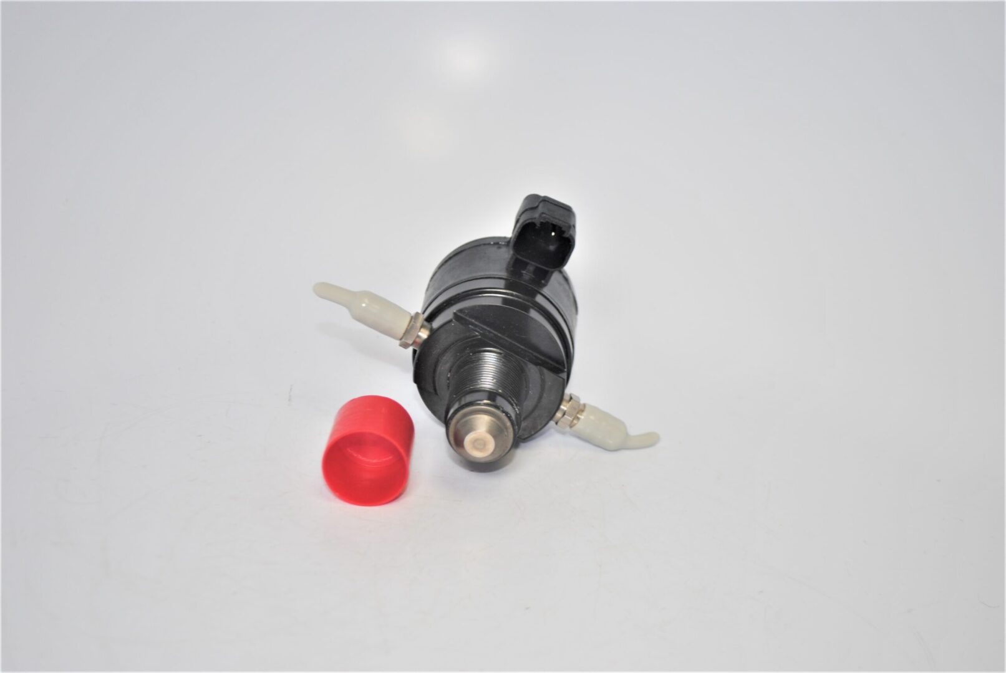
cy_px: 336
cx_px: 503
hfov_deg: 33.4
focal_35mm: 60
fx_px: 1679
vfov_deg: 22.7
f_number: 5.3
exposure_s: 1/60
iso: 100
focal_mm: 40
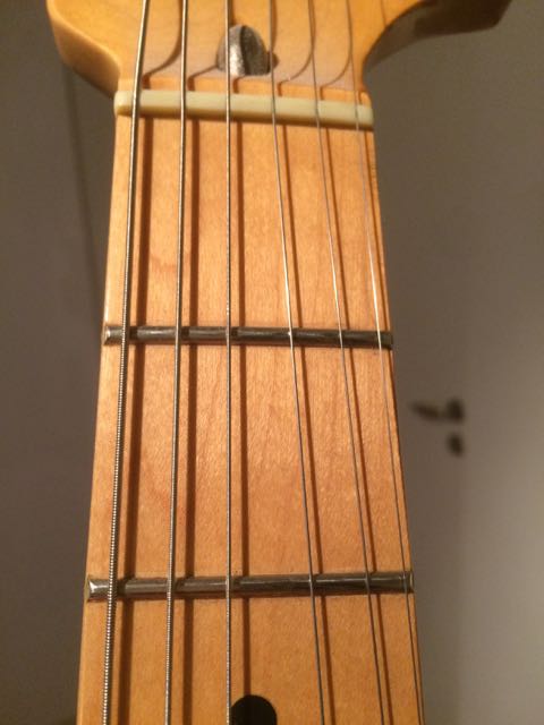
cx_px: 272
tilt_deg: -15.2
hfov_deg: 48.2
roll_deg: +3.2
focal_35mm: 29
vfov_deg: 61.7
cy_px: 362
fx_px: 608
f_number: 2.2
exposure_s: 1/33
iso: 250
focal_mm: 4.15
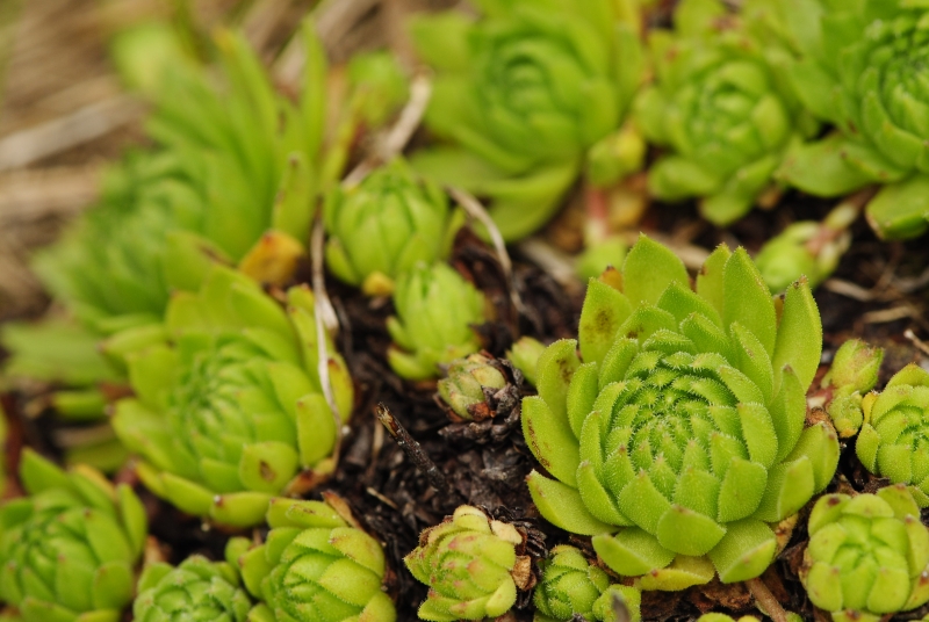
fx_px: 3295
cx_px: 464
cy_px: 311
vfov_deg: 10.8
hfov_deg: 16.0
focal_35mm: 128
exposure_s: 1/160
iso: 200
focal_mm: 85
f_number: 8
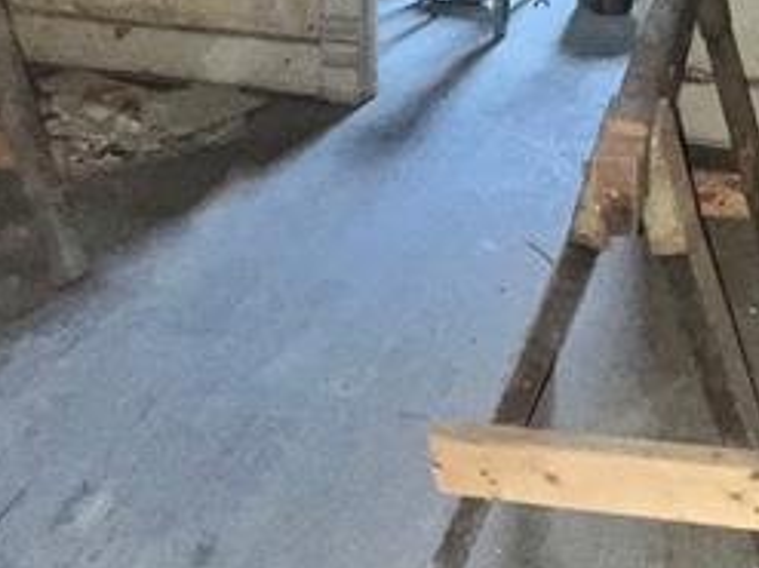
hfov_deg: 35.6
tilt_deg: -14.3
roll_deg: +0.6
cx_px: 378
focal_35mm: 54
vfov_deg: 25.5
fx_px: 1183
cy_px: -15
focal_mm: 1.57
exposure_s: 1/60
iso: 160
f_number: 1.8
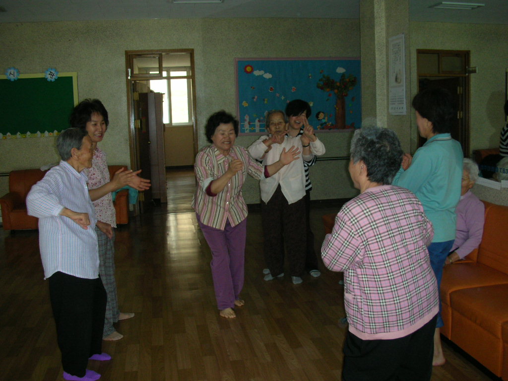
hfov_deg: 52.6
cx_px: 254
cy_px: 190
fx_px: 514
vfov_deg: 40.7
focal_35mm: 35
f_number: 3
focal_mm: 5.8
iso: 129
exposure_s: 1/60.1
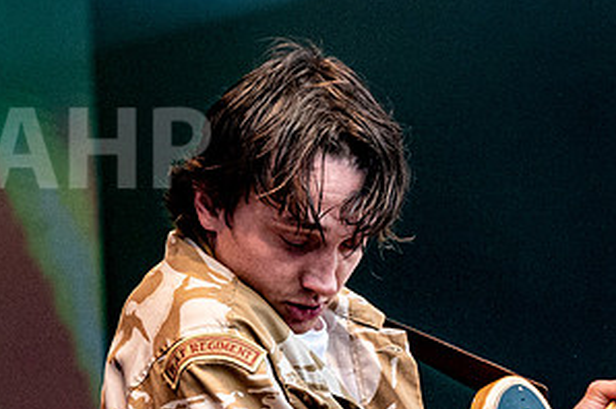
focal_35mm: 276
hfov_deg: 7.5
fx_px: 4717
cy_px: 404
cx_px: 380
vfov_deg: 5.0
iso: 8000
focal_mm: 120
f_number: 5.6
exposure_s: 1/1000
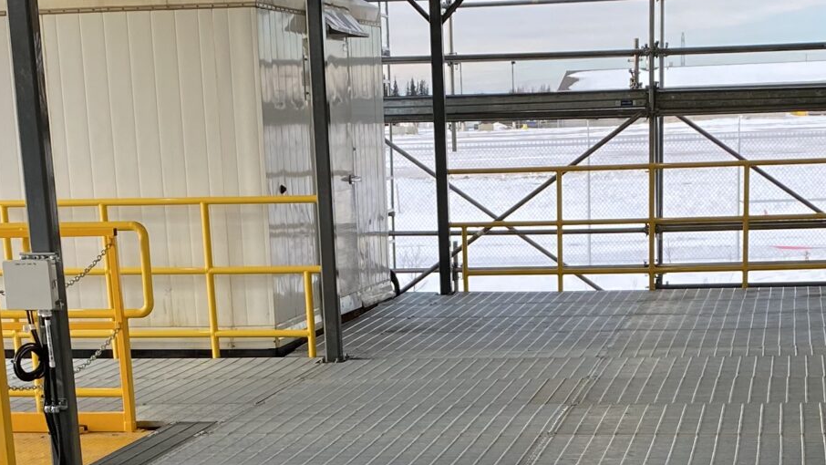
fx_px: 1752
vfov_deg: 14.6
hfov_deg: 26.5
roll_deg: +1.9
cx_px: 477
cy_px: 554
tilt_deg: -17.6
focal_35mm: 80
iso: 32
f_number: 1.8
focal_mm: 4.25
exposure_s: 1/239
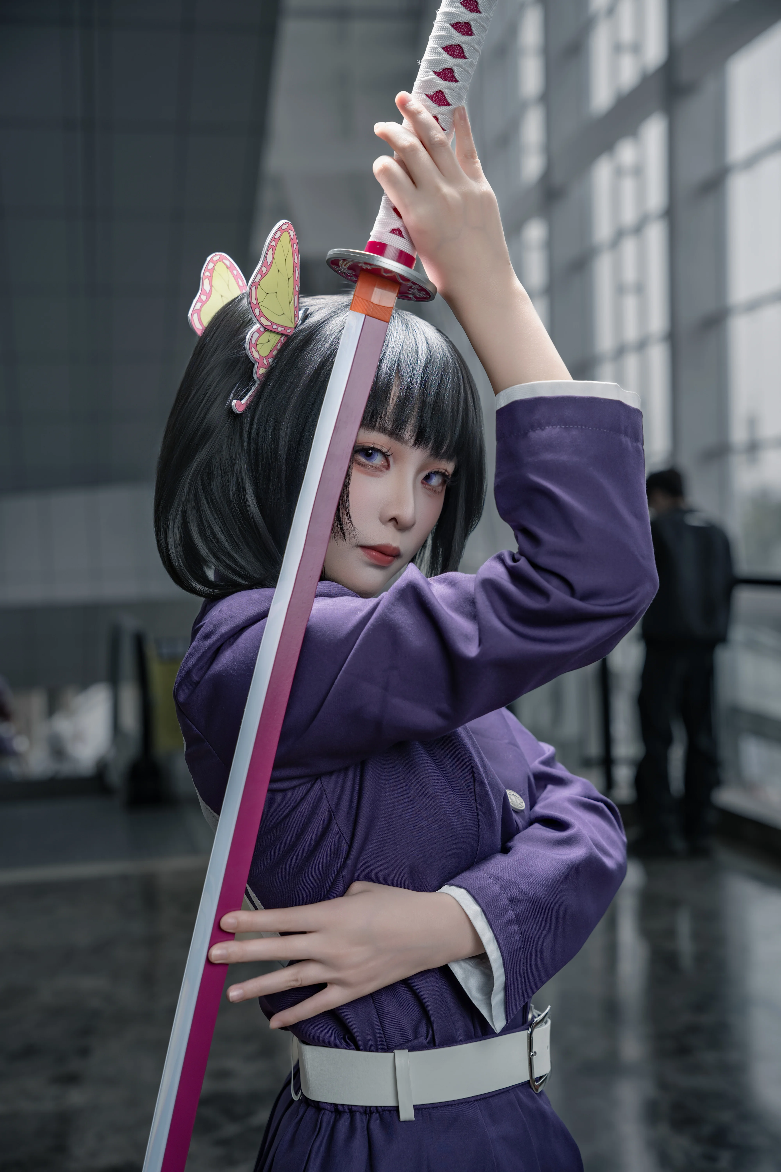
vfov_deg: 39.3
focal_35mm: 50
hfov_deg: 26.8
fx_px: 1640
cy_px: 586
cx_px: 390
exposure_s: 1/250
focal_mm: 50.4
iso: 50
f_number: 4
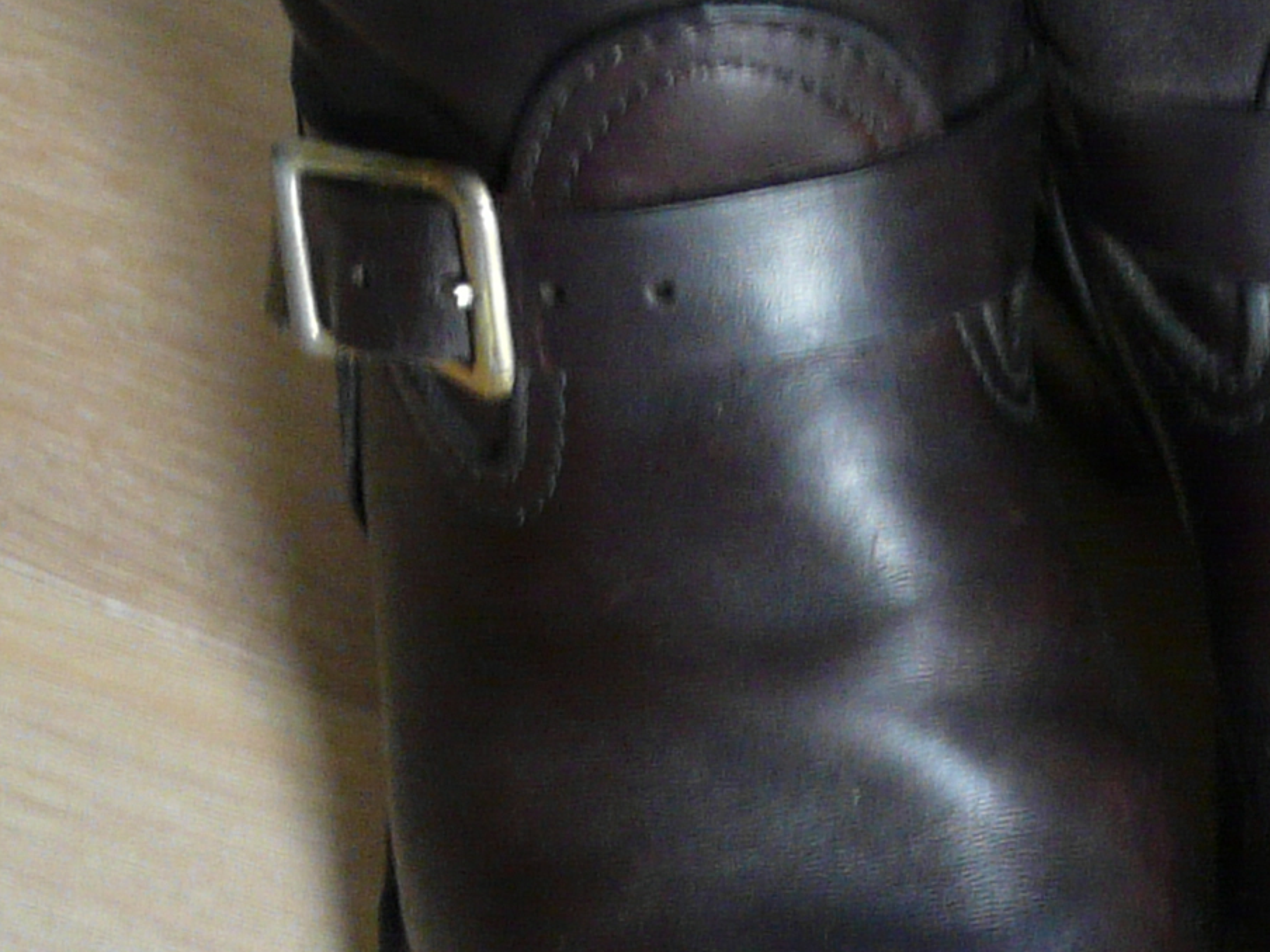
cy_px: 894
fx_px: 4072
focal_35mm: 111
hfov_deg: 17.6
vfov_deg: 13.2
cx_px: 962
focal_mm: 5
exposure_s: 1/8
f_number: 2.8
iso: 200
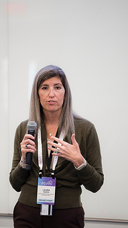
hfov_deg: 4.4
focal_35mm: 277
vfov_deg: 7.8
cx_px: 56
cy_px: 136
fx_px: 1673
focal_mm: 200
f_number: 2.8
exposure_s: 1/125
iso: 1000
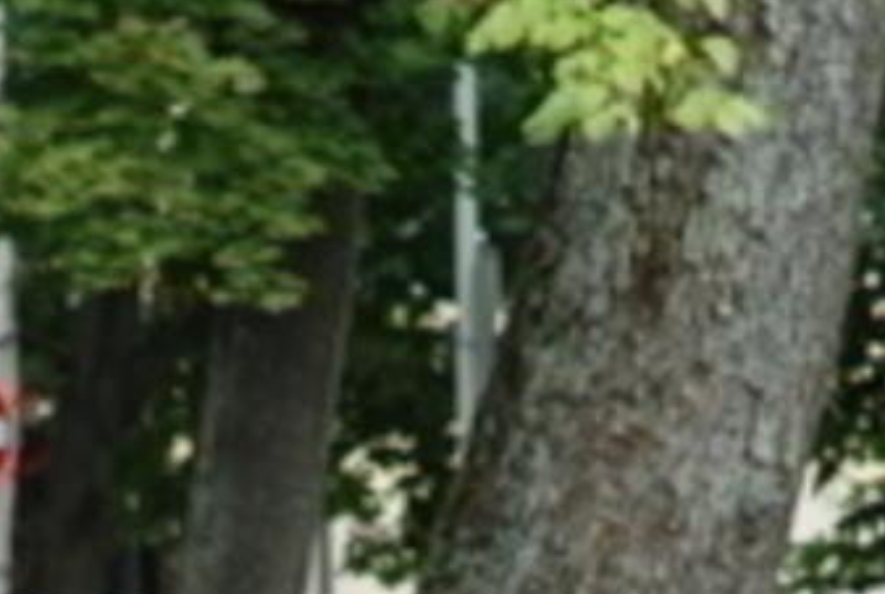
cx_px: 92
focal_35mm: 770
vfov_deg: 1.8
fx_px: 18960
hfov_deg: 2.7
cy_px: 1064
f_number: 5.6
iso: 500
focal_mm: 135
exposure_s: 1/90
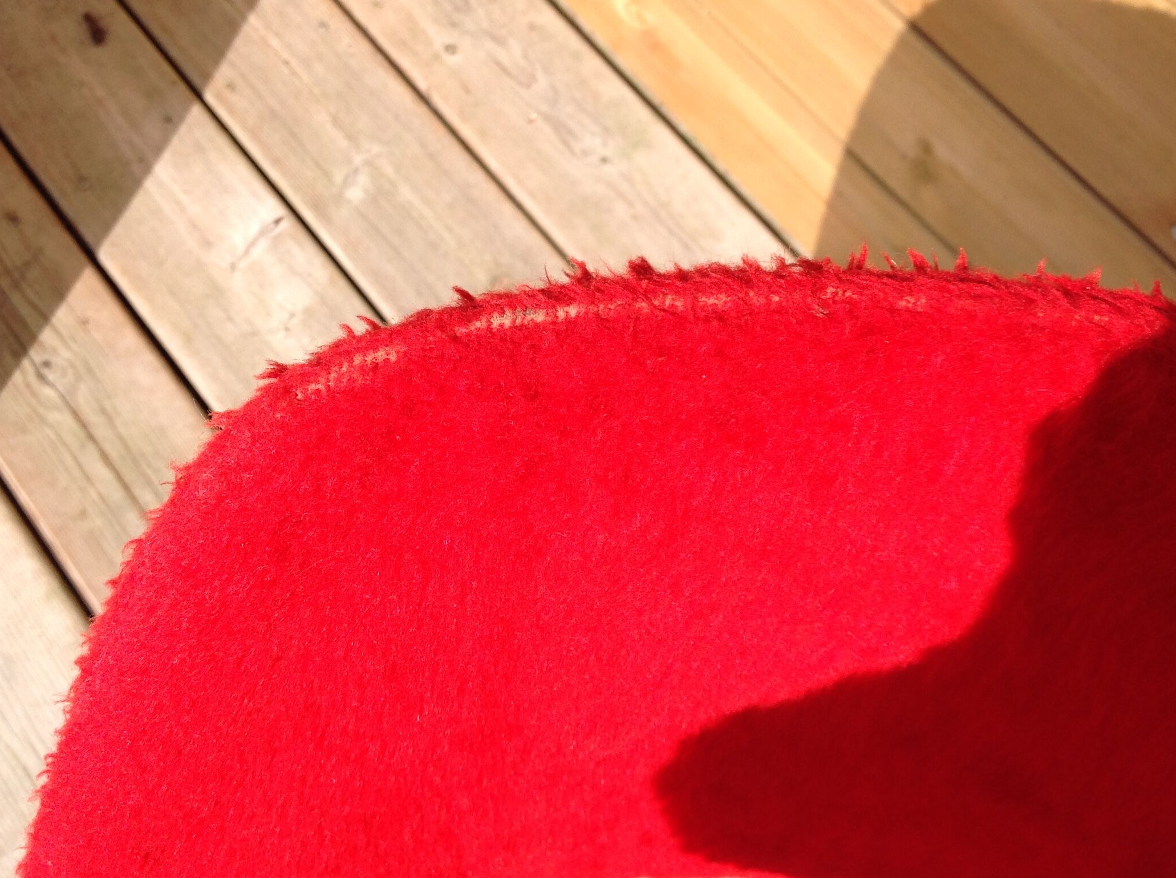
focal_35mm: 44
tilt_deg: -65.8
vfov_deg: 32.7
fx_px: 1493
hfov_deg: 43.0
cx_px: 554
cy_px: 382
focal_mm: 4.28
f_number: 2.4
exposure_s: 1/1513
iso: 50
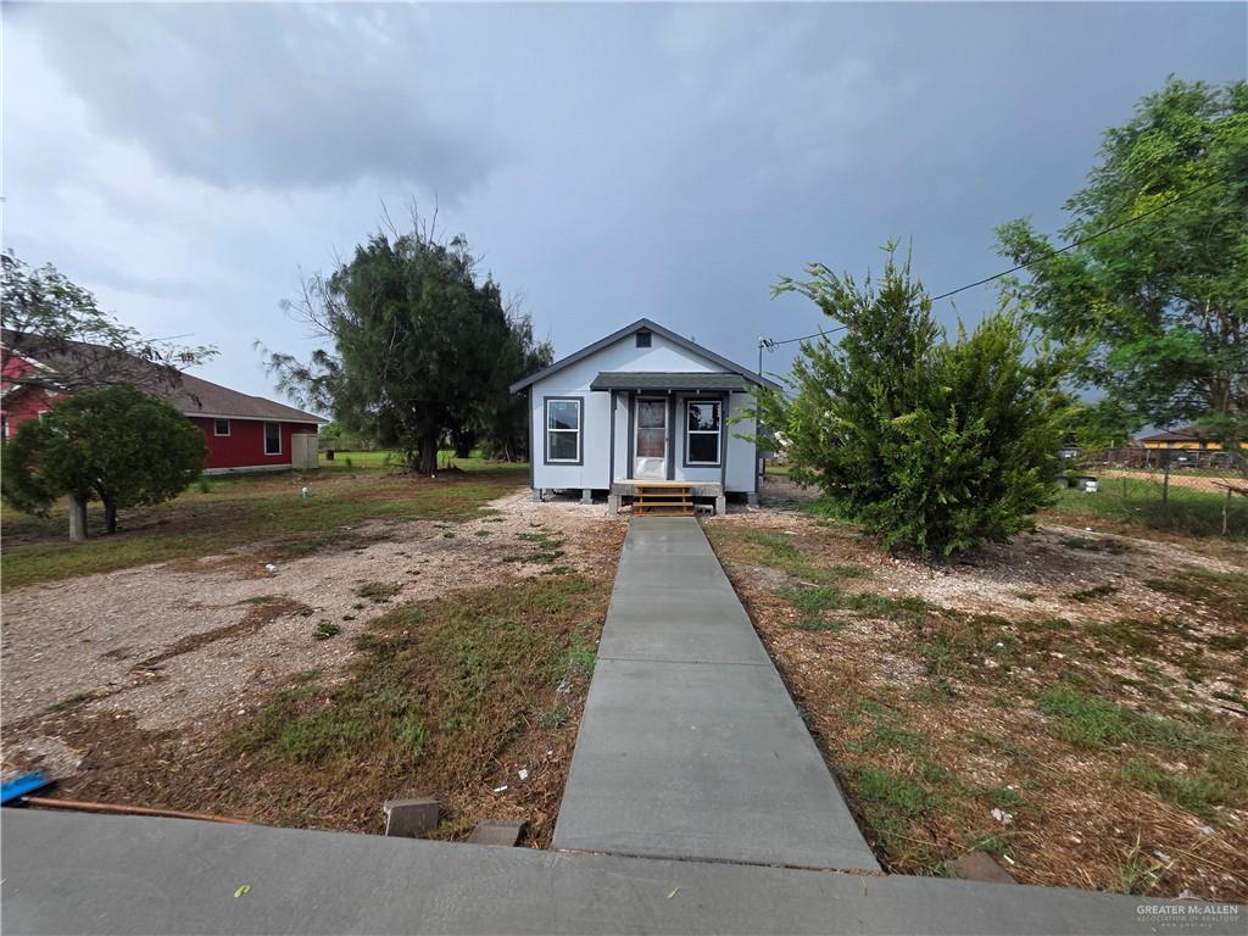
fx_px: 469
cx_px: 624
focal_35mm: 13
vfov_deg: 89.9
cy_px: 468
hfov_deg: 106.2
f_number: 1.9
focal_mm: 2.2
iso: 40
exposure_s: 1/1636
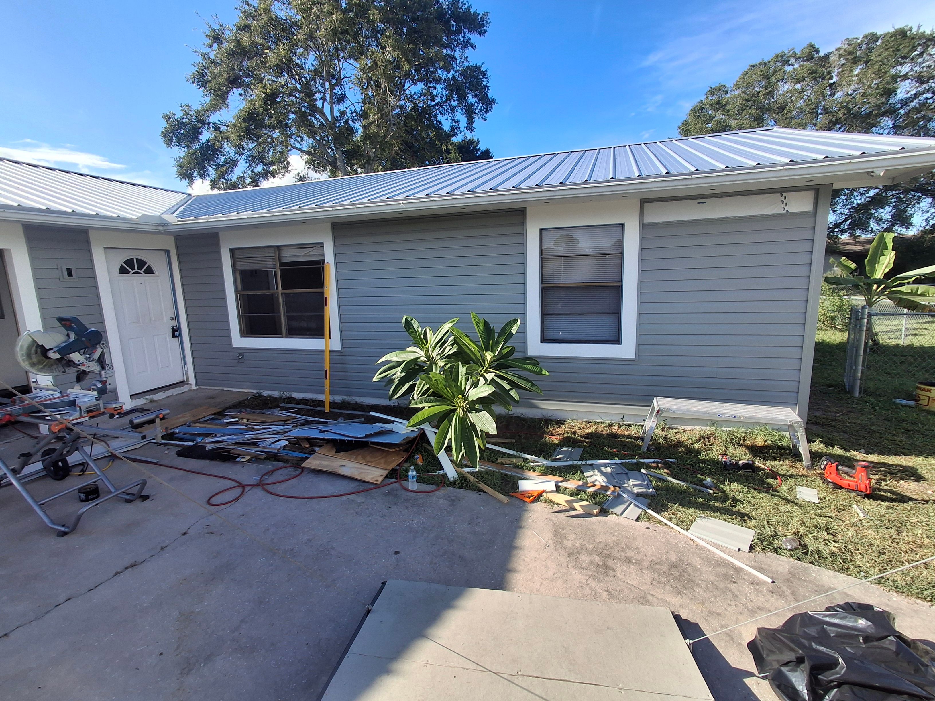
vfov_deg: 78.1
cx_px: 468
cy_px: 350
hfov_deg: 94.5
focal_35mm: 16
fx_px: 432
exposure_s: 1/1037
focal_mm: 1.64
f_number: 2.2
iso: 40
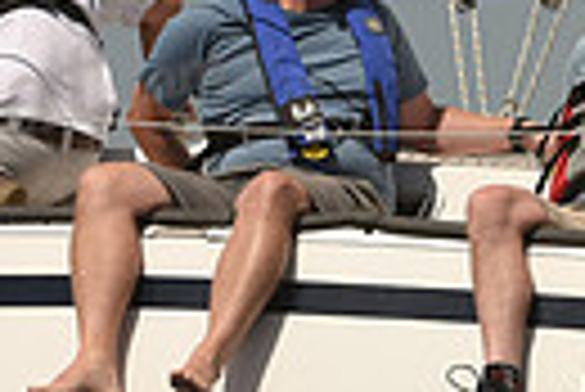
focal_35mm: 1248
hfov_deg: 1.7
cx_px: 459
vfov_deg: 1.1
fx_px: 20302
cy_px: 304
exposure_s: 1/1000
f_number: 9
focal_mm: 280
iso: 250
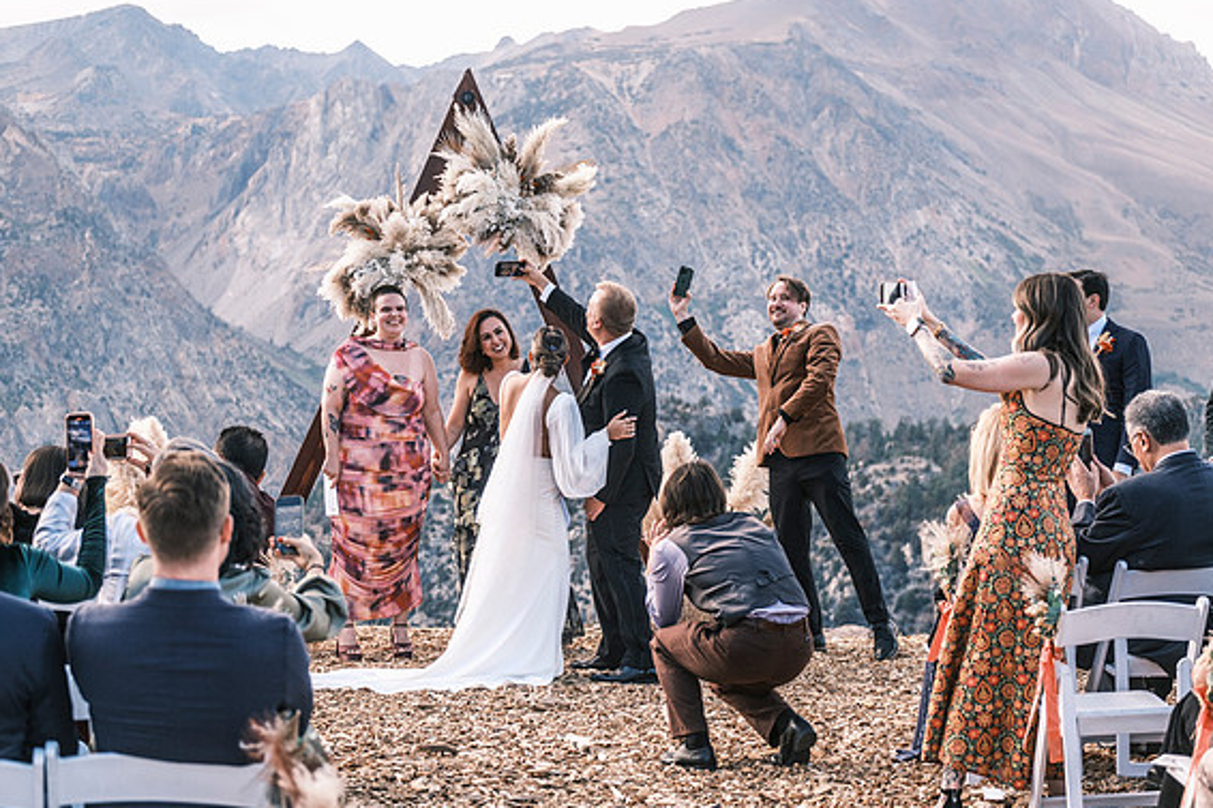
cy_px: 402
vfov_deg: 17.1
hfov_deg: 25.4
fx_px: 2695
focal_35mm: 80
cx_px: 613
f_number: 2.8
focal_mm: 52
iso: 400
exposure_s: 1/900
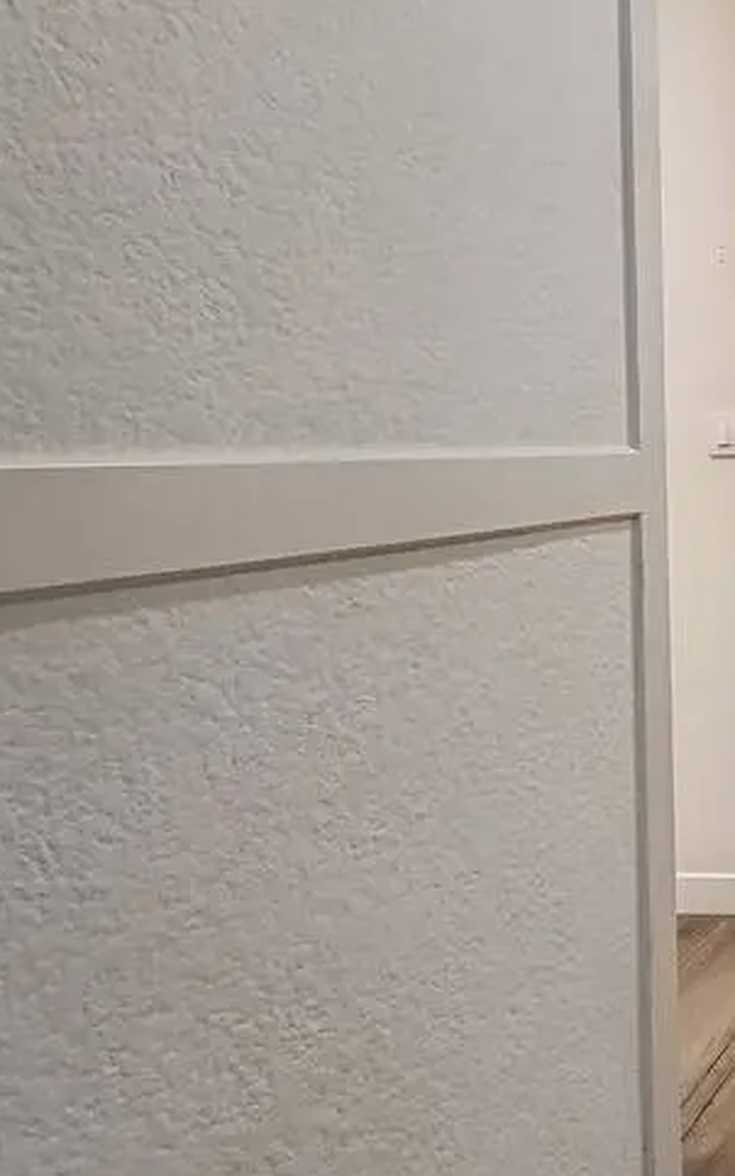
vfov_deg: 57.6
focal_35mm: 33
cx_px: 1109
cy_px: 459
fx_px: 1058
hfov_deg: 26.9
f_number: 2.2
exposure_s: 1/50
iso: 250
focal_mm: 1.65
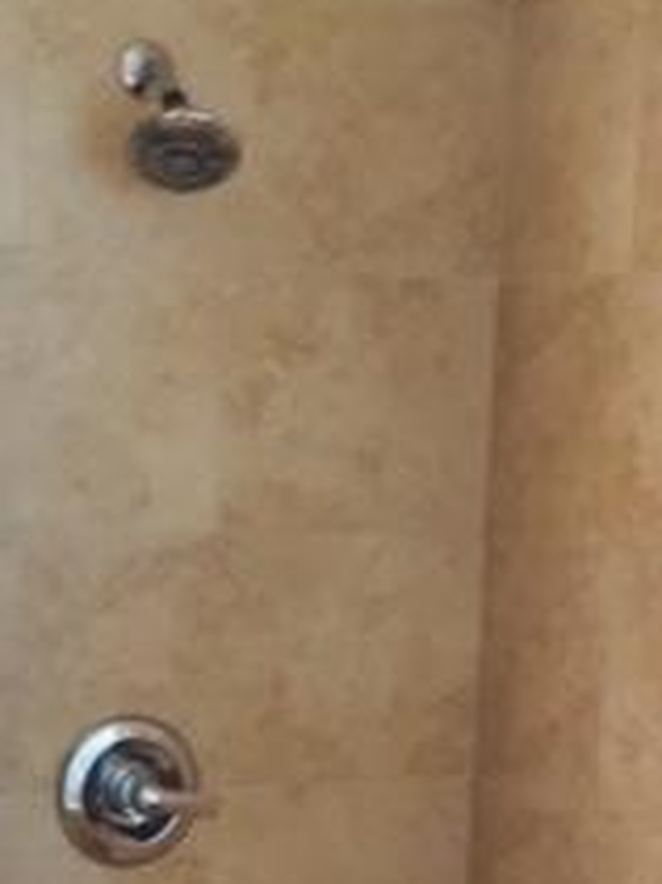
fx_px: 2246
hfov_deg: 16.8
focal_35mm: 88
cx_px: 331
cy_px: 842
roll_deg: +0.3
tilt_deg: -8.6
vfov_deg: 21.6
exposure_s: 1/30
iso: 80
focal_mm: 4.15
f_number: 2.2
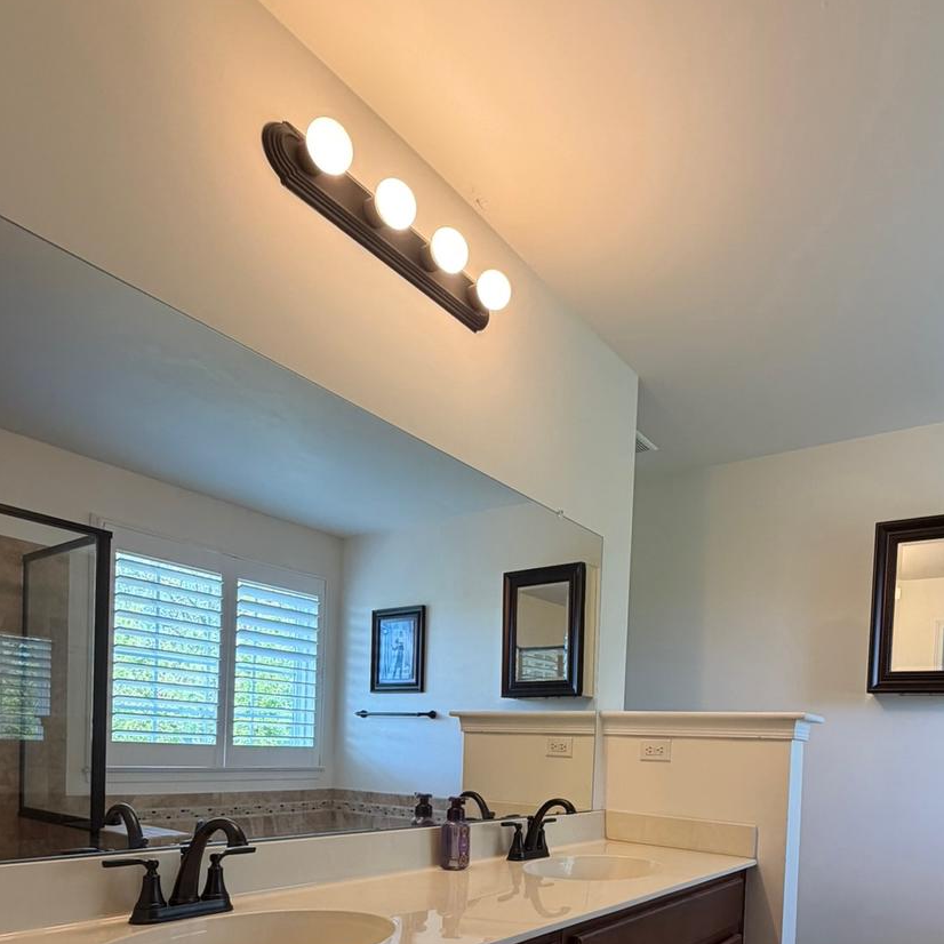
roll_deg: -3.1
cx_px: 618
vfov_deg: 61.0
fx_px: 710
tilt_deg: -1.7
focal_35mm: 23
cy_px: 773
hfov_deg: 65.7
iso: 160
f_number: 2.2
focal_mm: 2.22
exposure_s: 1/120
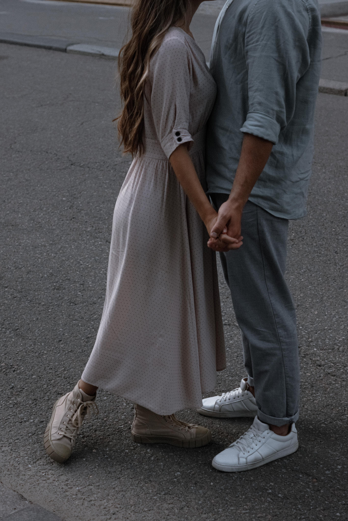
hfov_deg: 18.2
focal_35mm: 75
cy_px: 260
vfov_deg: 27.0
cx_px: 174
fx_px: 1087
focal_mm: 50
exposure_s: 1/80
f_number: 4
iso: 200
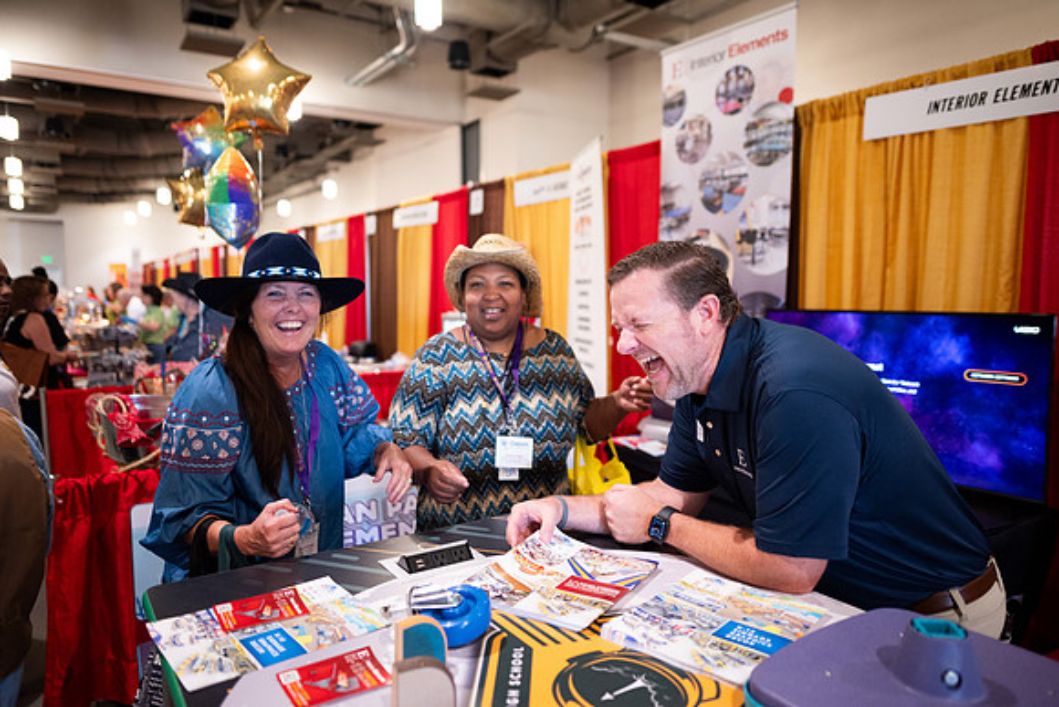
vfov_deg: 53.2
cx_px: 530
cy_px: 354
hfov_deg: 73.7
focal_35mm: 24
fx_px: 706
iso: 1250
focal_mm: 24
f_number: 1.8
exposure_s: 1/200
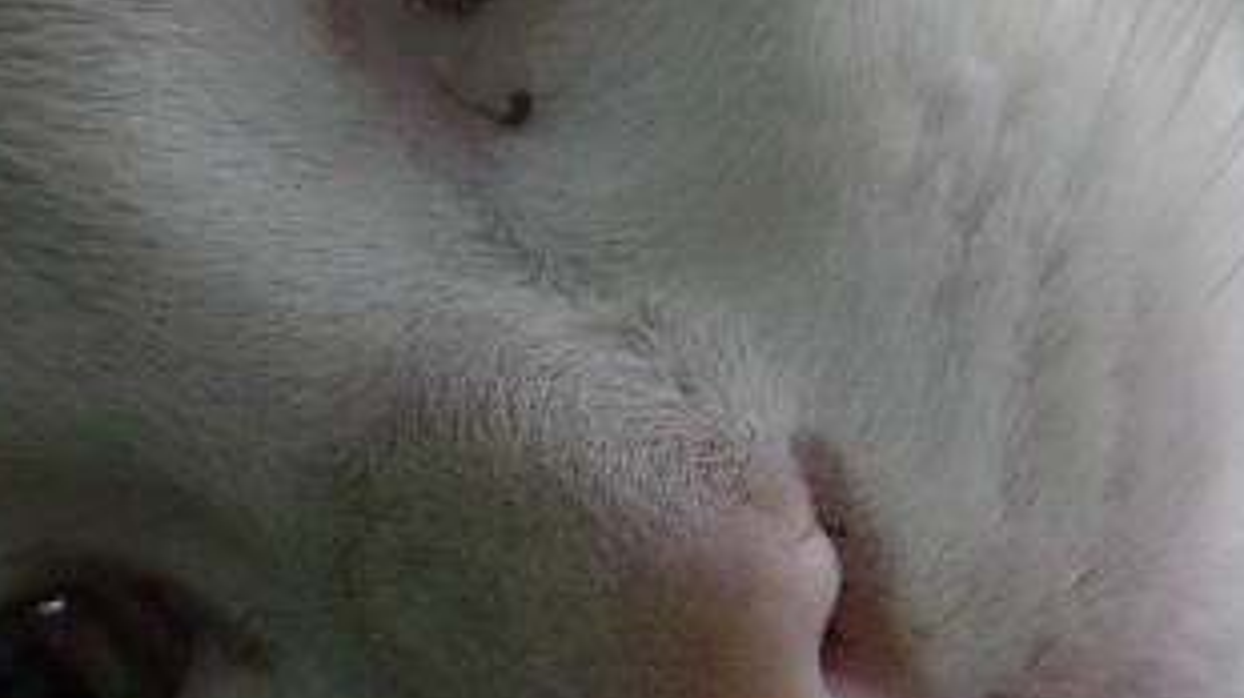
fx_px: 4154
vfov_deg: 9.6
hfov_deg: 17.0
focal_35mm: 126
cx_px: 783
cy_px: 185
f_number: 2.6
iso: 100
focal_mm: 5.8
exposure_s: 1/80
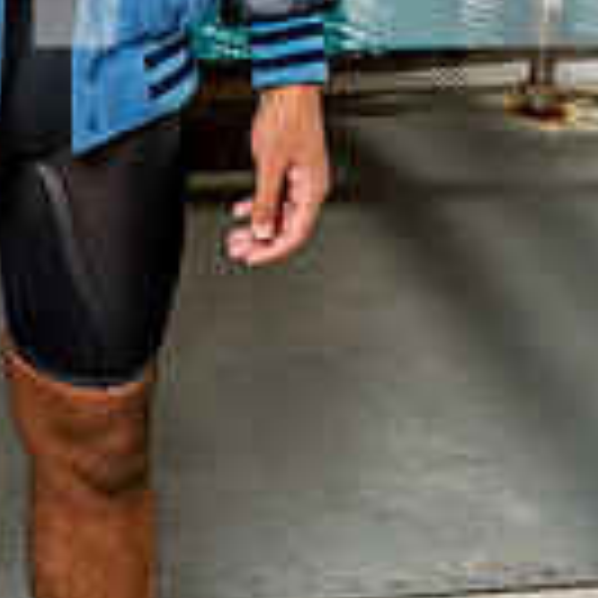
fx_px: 1974
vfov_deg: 15.3
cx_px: -9
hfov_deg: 16.8
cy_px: -405
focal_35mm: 101
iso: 640
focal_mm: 35
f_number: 5.6
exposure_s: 1/250
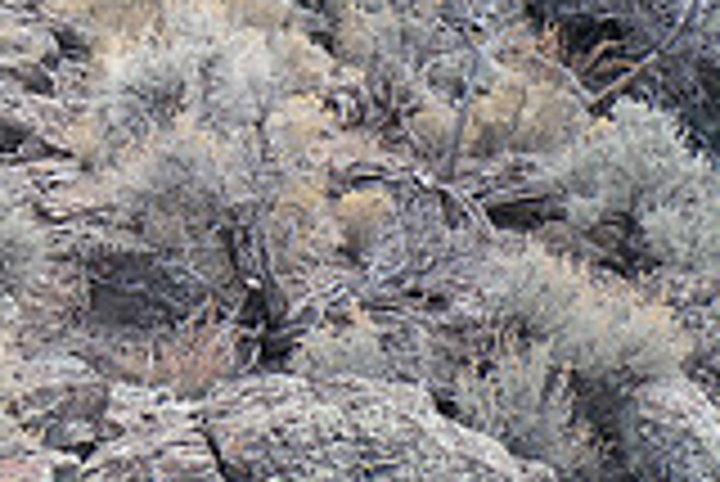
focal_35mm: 1116
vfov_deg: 1.2
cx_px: -500
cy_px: -196
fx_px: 22340
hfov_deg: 1.8
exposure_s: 1/250
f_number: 5.6
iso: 400
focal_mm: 200
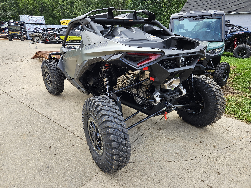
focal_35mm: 23
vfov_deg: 58.9
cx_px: 126
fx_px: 167
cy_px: 94
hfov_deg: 73.9
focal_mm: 5.4
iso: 25
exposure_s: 1/344
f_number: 1.8
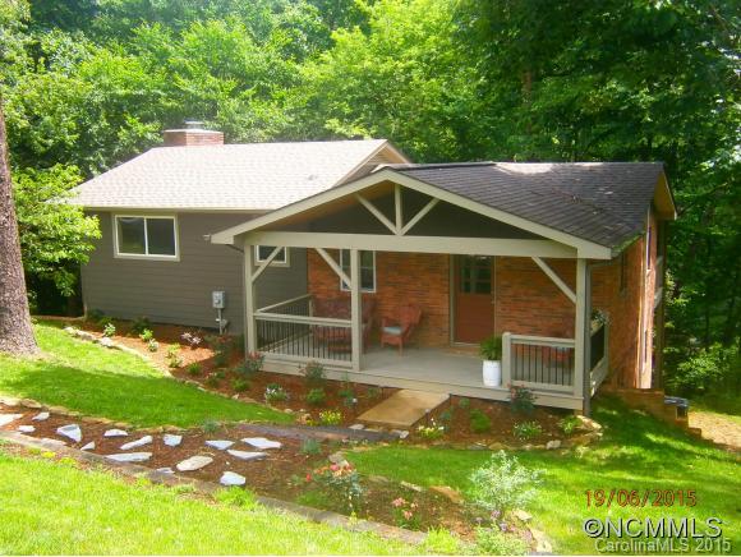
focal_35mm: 36
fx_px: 771
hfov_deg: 51.3
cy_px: 278
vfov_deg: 39.7
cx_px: 370
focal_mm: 6.4
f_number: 3.1
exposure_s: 1/160
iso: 80
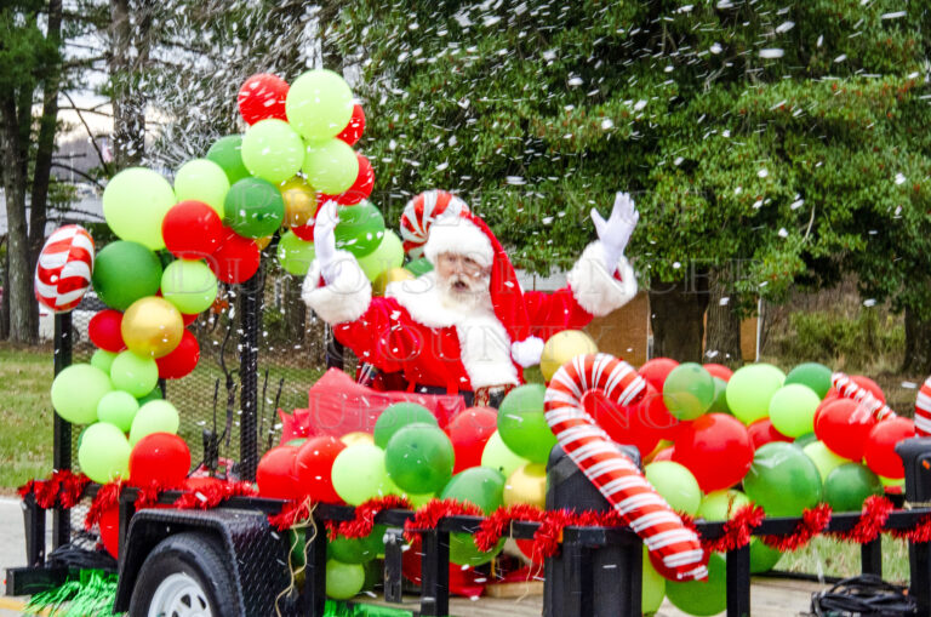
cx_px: 466
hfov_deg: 21.9
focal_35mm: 93
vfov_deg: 14.6
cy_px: 308
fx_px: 2401
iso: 1250
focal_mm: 62
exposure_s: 1/80
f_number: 20
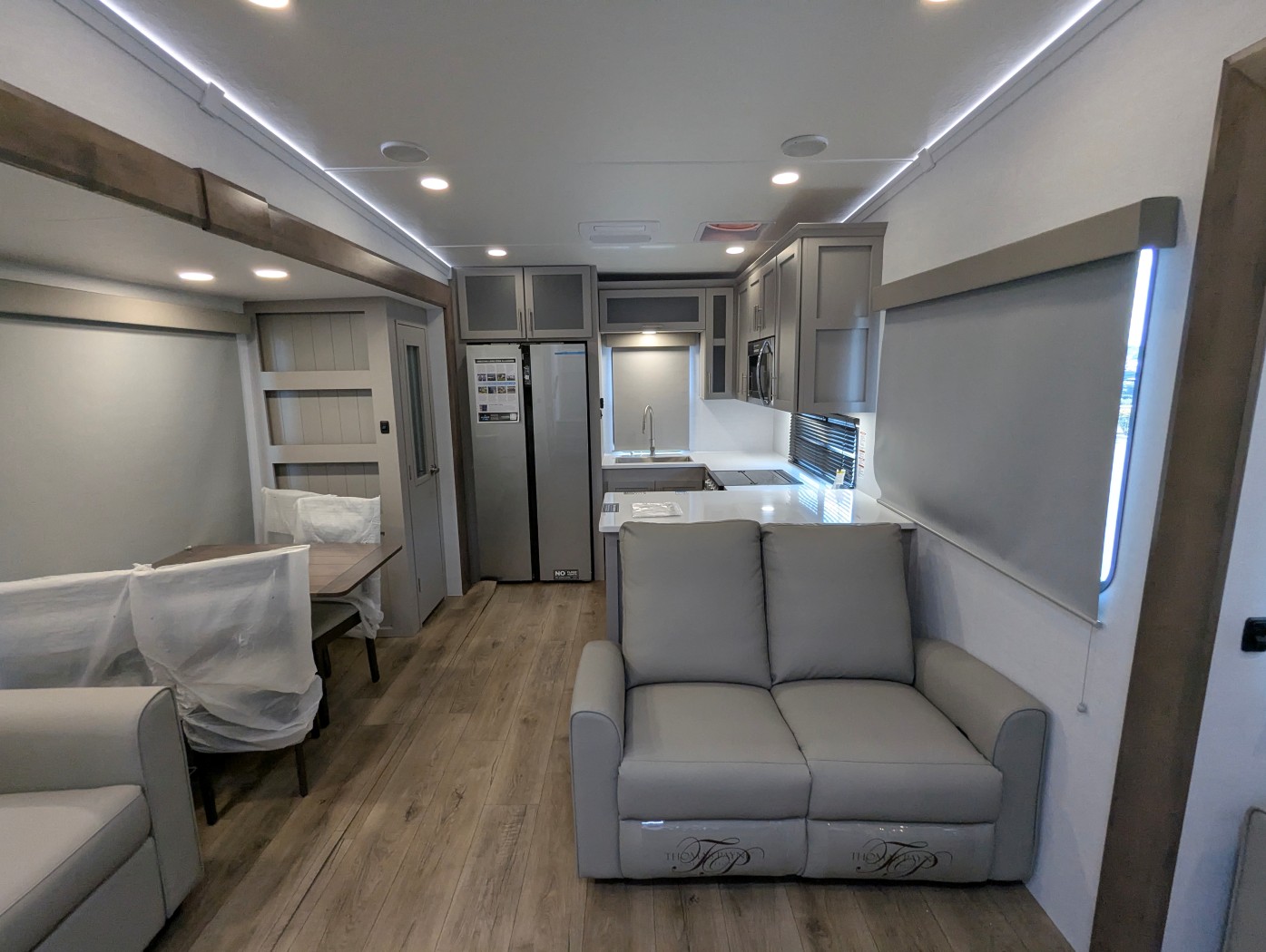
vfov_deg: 78.2
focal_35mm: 16
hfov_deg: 94.4
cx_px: 633
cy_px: 476
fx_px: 586
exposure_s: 1/139
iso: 267
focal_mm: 2.35
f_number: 2.2
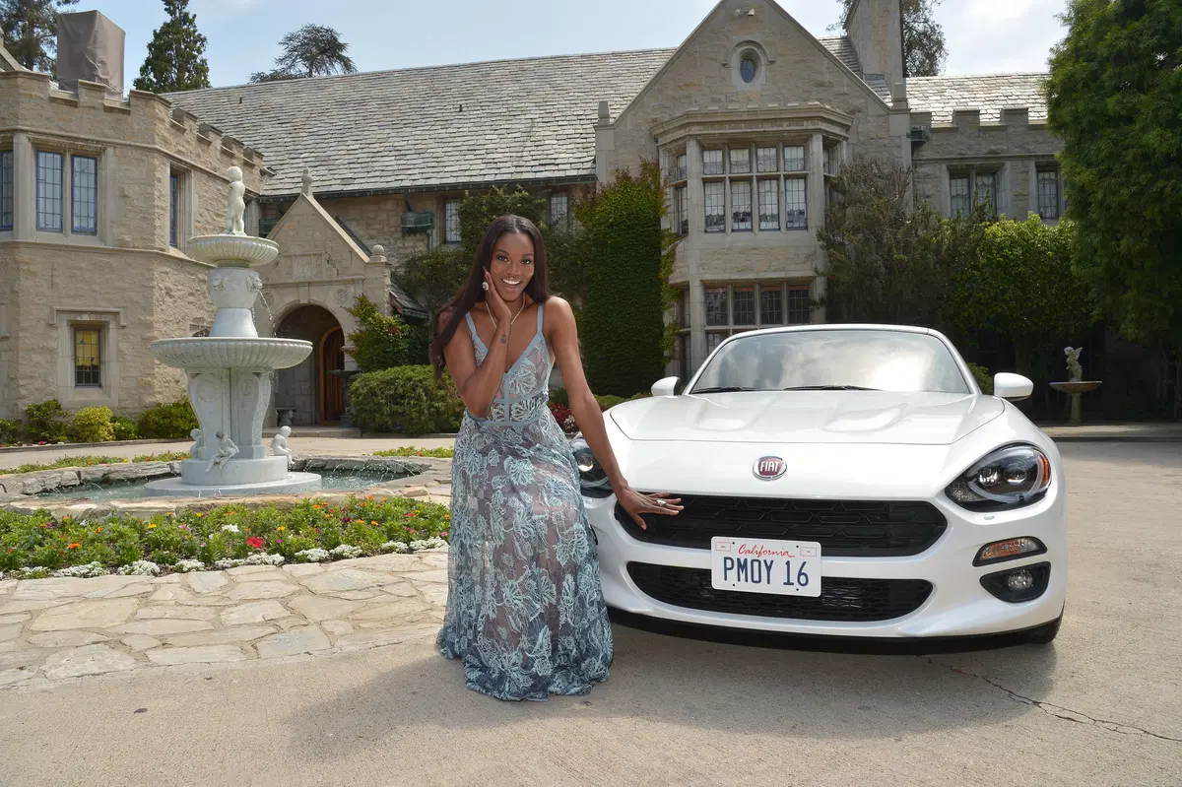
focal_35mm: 24
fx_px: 788
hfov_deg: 73.8
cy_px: 394
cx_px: 591
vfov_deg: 53.1
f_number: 13
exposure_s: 1/250
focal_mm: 24
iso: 500
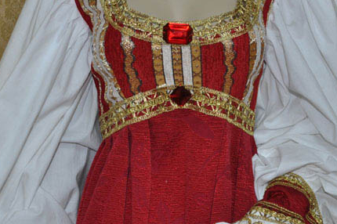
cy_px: 143
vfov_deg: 19.9
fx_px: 636
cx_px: 176
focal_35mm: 68
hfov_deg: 29.7
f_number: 4.2
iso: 800
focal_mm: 26
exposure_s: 1/60
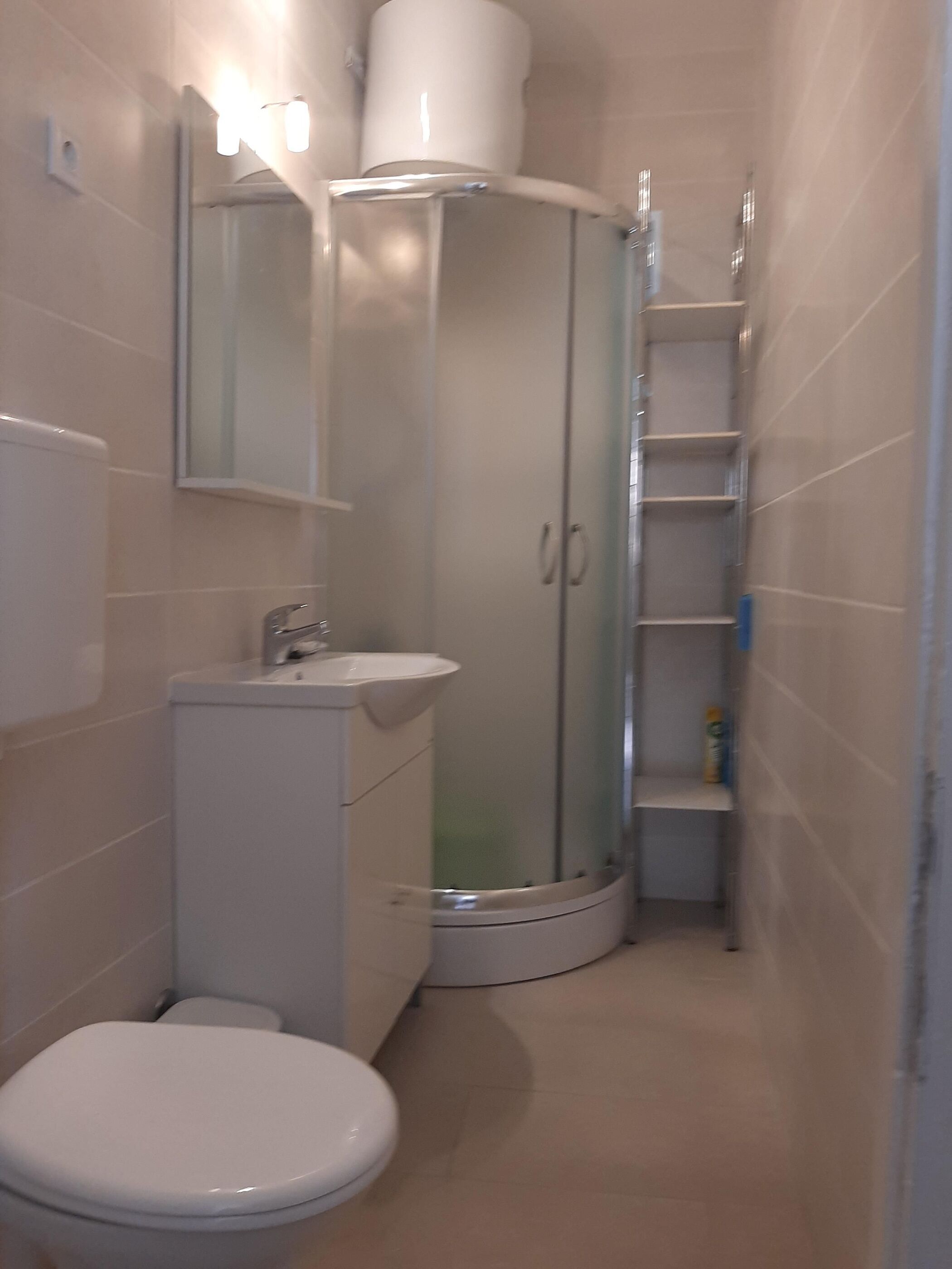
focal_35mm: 27
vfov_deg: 65.3
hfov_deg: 51.4
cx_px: 476
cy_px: 634
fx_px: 990
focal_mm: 3.93
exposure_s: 1/50
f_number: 1.7
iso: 125
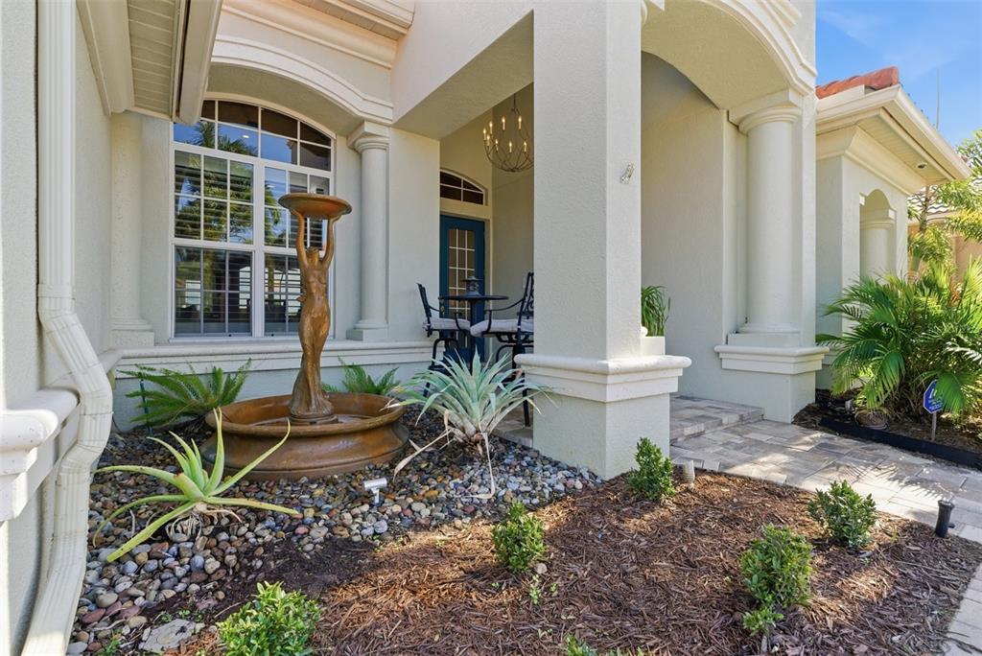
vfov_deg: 73.8
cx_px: 491
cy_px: 328
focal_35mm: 16
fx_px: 437
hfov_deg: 96.7
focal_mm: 16
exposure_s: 1/320
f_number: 9
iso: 400
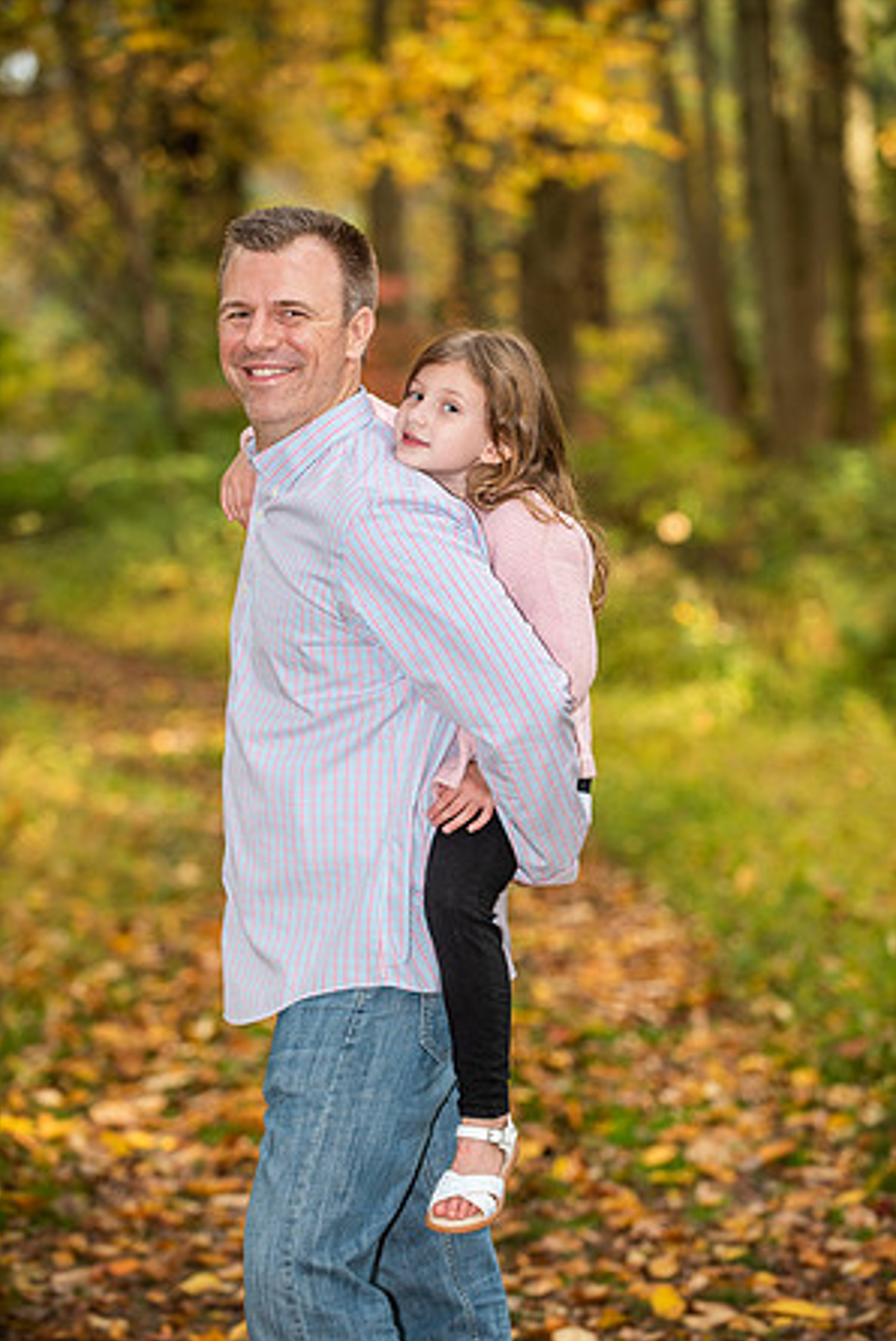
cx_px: 448
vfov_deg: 16.9
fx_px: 4510
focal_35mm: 121
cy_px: 674
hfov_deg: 11.3
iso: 250
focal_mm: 120
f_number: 3.5
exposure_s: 1/125
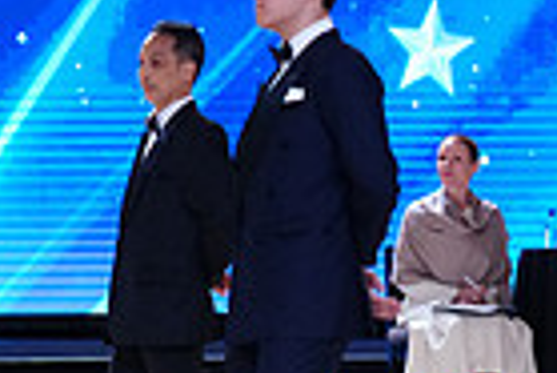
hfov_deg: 6.8
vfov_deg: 4.7
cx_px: -537
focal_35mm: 292
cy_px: 86
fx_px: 4523
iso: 2500
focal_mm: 70
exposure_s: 1/500
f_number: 4
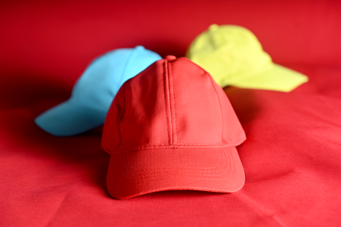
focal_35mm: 48
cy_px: 114
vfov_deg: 28.0
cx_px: 170
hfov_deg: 41.1
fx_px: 454
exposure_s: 1/1600
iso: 320
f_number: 3.2
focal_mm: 48
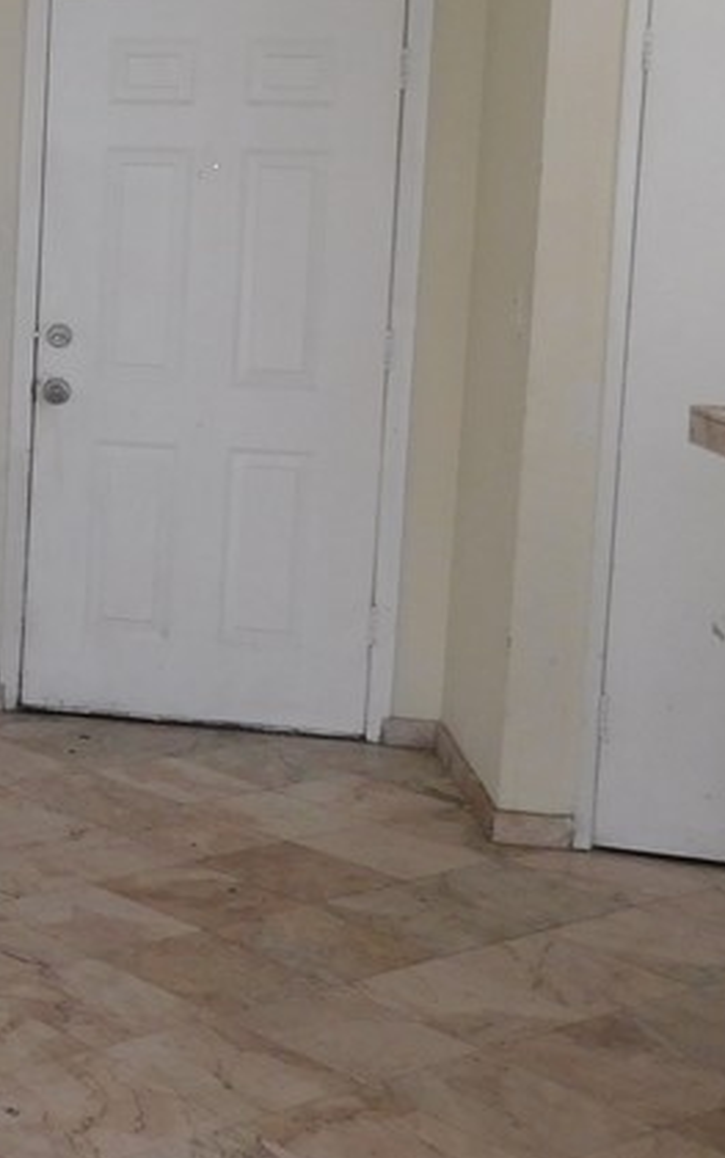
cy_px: 339
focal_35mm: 62
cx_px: -554
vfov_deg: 32.5
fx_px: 1957
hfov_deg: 17.4
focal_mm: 4.1
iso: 125
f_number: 3
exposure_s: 1/125
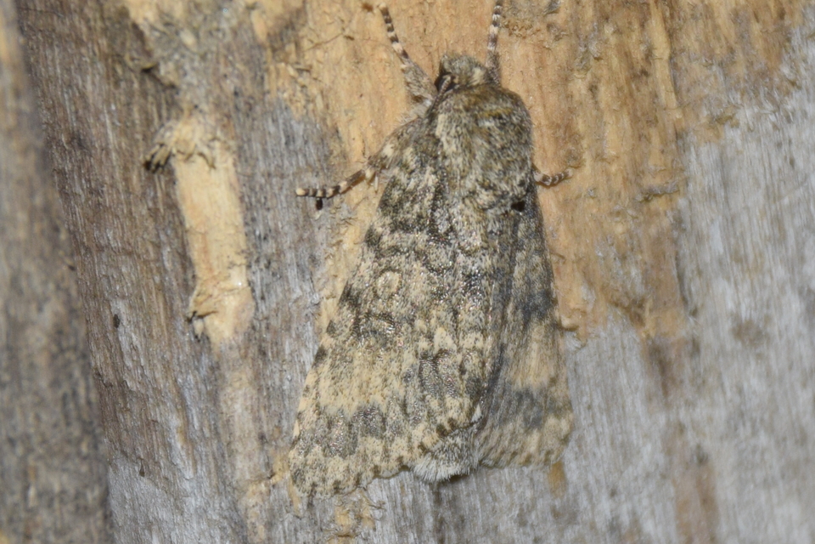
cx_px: 408
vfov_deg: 6.5
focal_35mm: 210
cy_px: 272
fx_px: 4754
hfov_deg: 9.8
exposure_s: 1/60
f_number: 7.1
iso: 320
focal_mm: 140
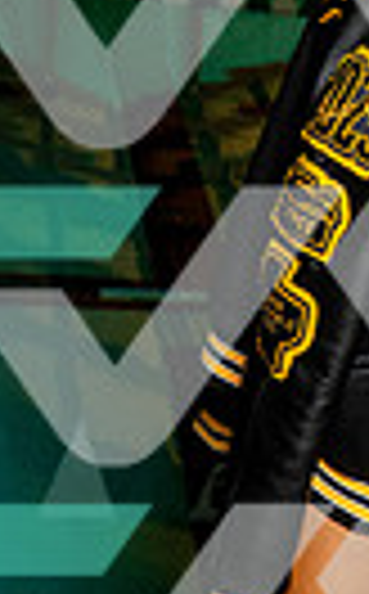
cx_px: 554
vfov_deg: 18.2
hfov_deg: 10.9
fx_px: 1859
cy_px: 328
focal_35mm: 115
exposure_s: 1/250
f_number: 7.1
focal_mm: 33
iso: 1600
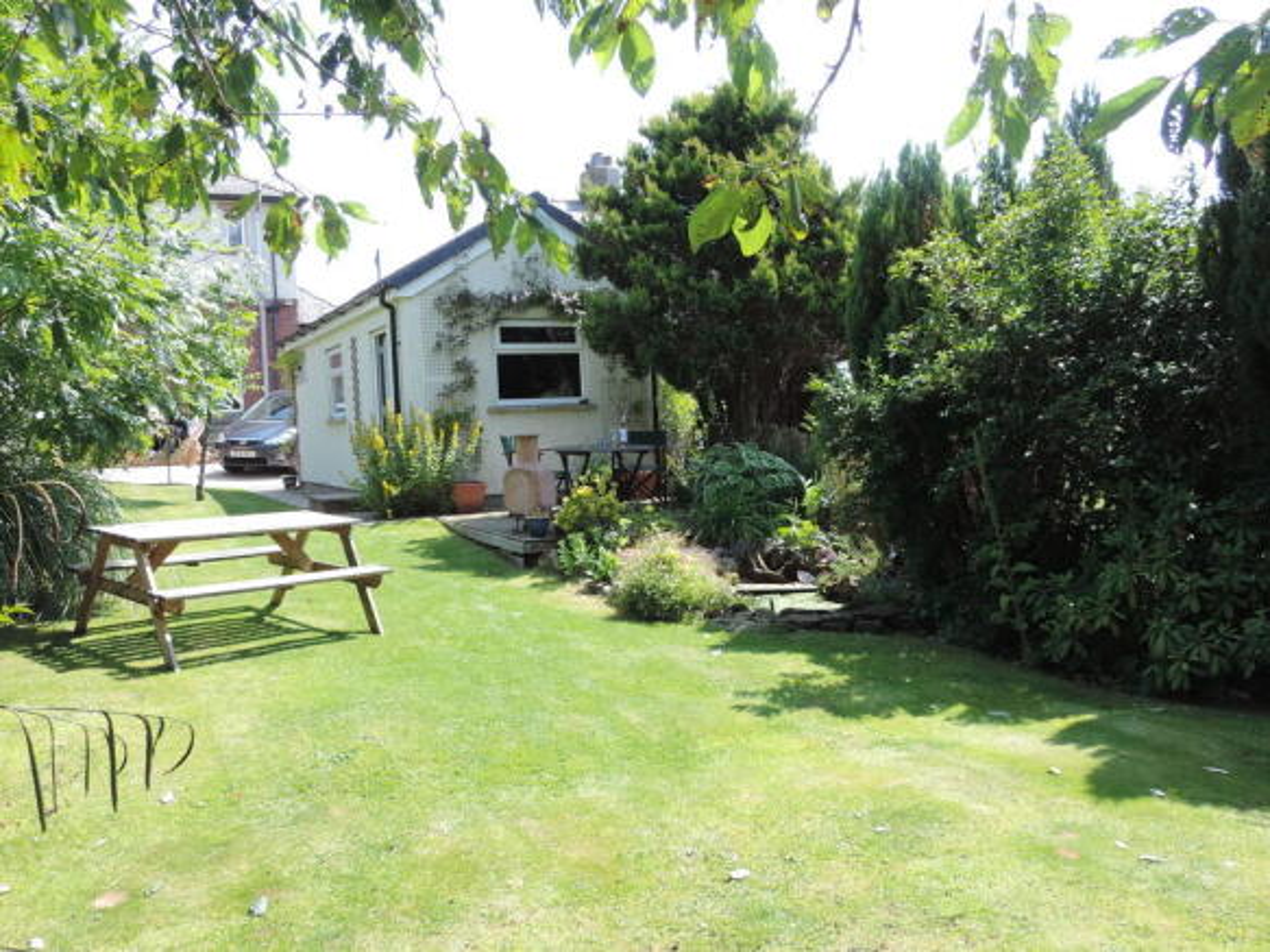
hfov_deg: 60.0
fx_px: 1100
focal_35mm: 30
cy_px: 476
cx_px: 635
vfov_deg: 46.8
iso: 80
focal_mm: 5.3
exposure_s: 1/250
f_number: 3.1
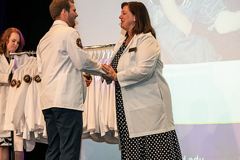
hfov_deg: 13.7
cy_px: 96
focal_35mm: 150
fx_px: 1000
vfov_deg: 9.1
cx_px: 97
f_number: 3.5
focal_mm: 100
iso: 3200
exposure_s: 1/200
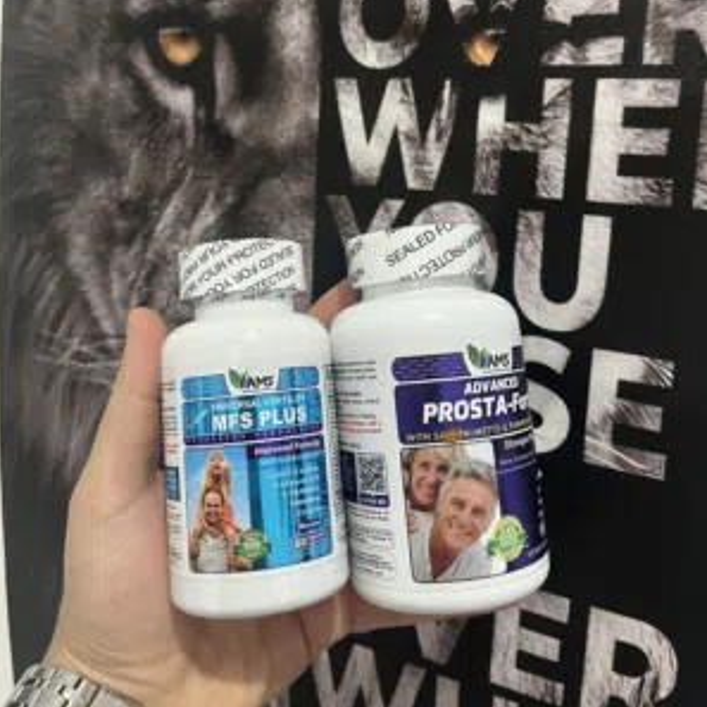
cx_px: 352
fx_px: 716
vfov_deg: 51.5
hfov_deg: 52.5
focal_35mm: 31
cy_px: 233
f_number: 1.5
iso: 200
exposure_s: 1/50
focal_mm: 5.7
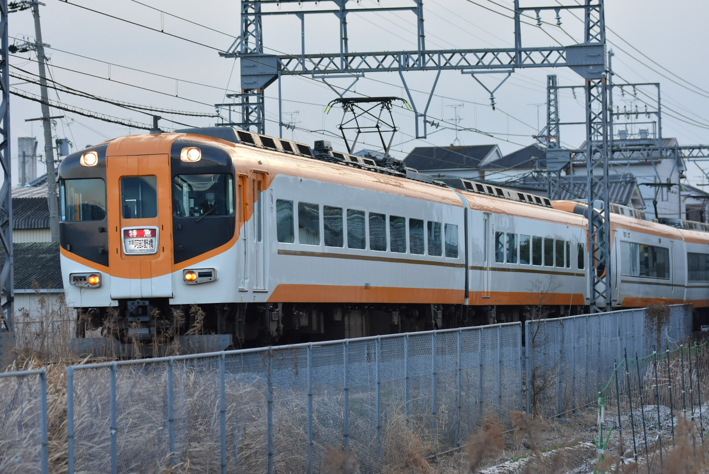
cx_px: 354
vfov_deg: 8.7
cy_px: 237
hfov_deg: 13.0
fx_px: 3105
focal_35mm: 158
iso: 720
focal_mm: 105
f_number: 4
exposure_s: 1/1000
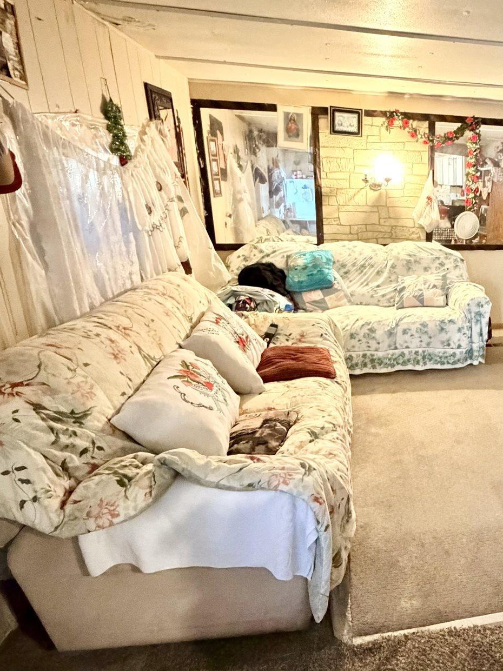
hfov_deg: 47.6
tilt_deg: -17.3
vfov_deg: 67.3
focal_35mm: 26
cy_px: 346
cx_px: 453
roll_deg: -2.3
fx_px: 504
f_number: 2.2
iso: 2000
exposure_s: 1/30
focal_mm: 2.22
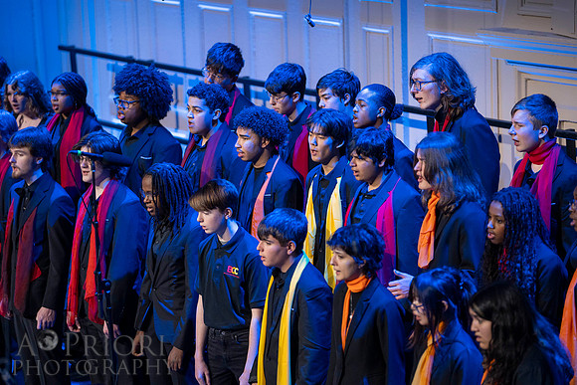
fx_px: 2357
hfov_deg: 14.0
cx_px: 288
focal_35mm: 147
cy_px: 192
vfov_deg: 9.3
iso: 2000
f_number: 2.8
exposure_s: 1/125
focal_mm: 147
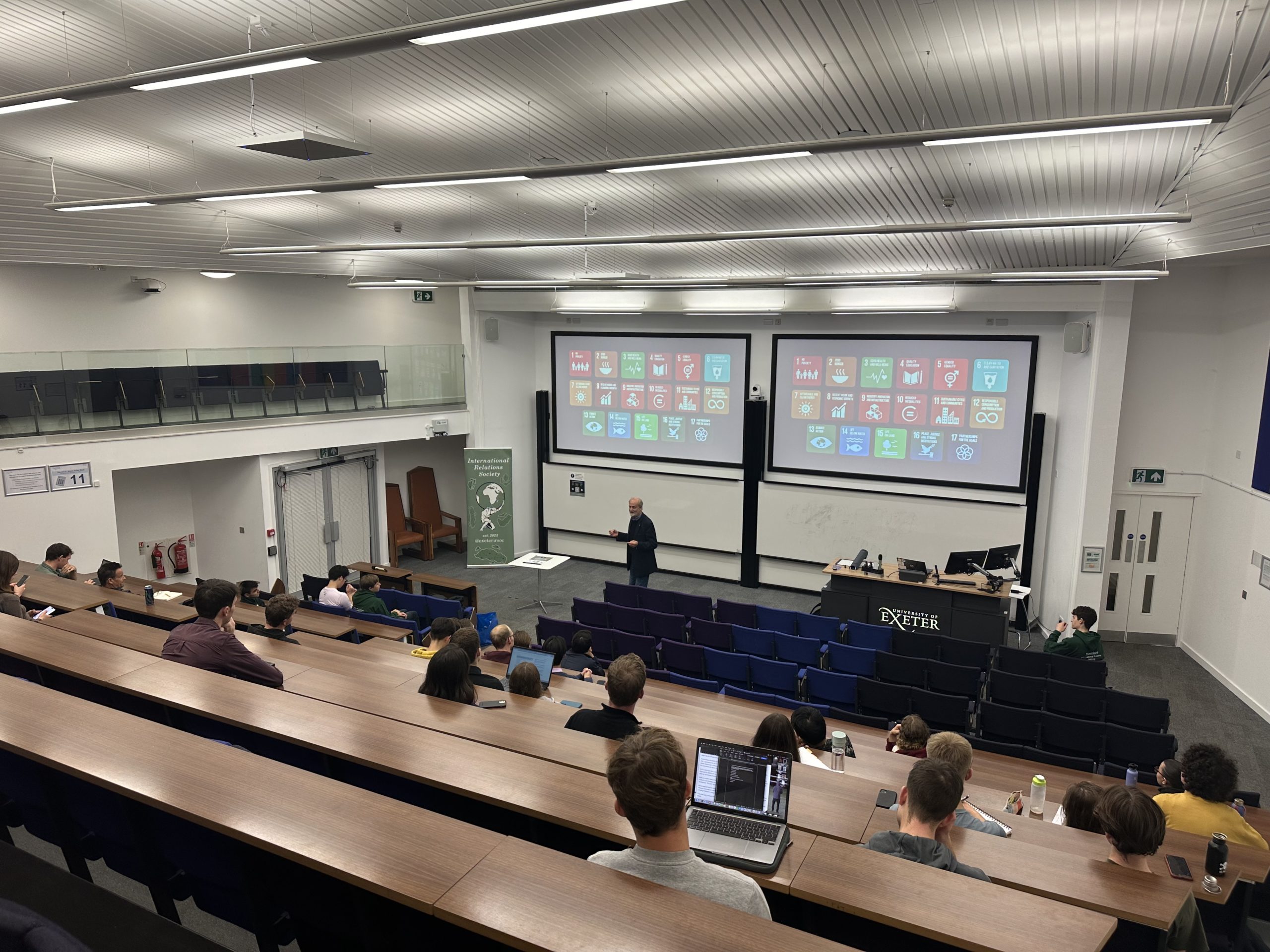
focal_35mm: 24
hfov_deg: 71.6
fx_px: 881
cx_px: 635
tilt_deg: -10.1
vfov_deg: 56.8
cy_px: 476
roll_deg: +0.0
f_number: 1.78
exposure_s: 1/100
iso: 80
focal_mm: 6.86
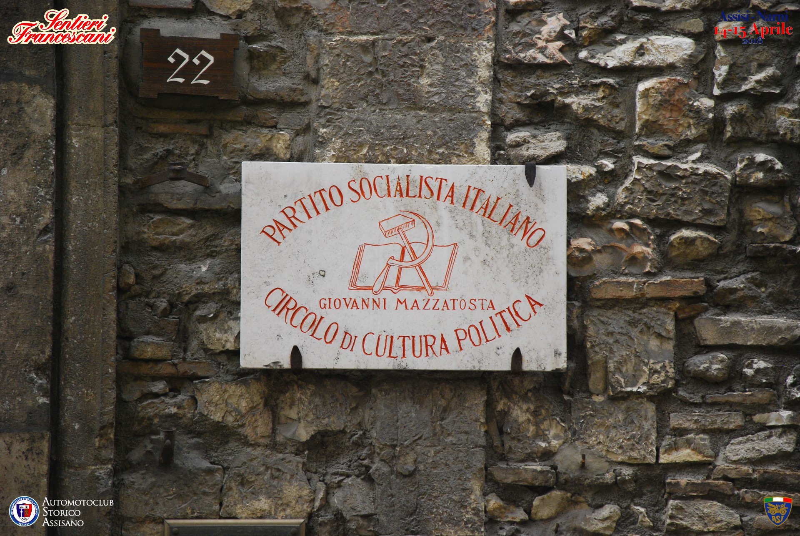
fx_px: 3504
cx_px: 400
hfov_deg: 13.0
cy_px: 268
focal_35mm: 158
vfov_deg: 8.7
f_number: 5.6
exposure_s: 1/125
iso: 720
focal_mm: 105
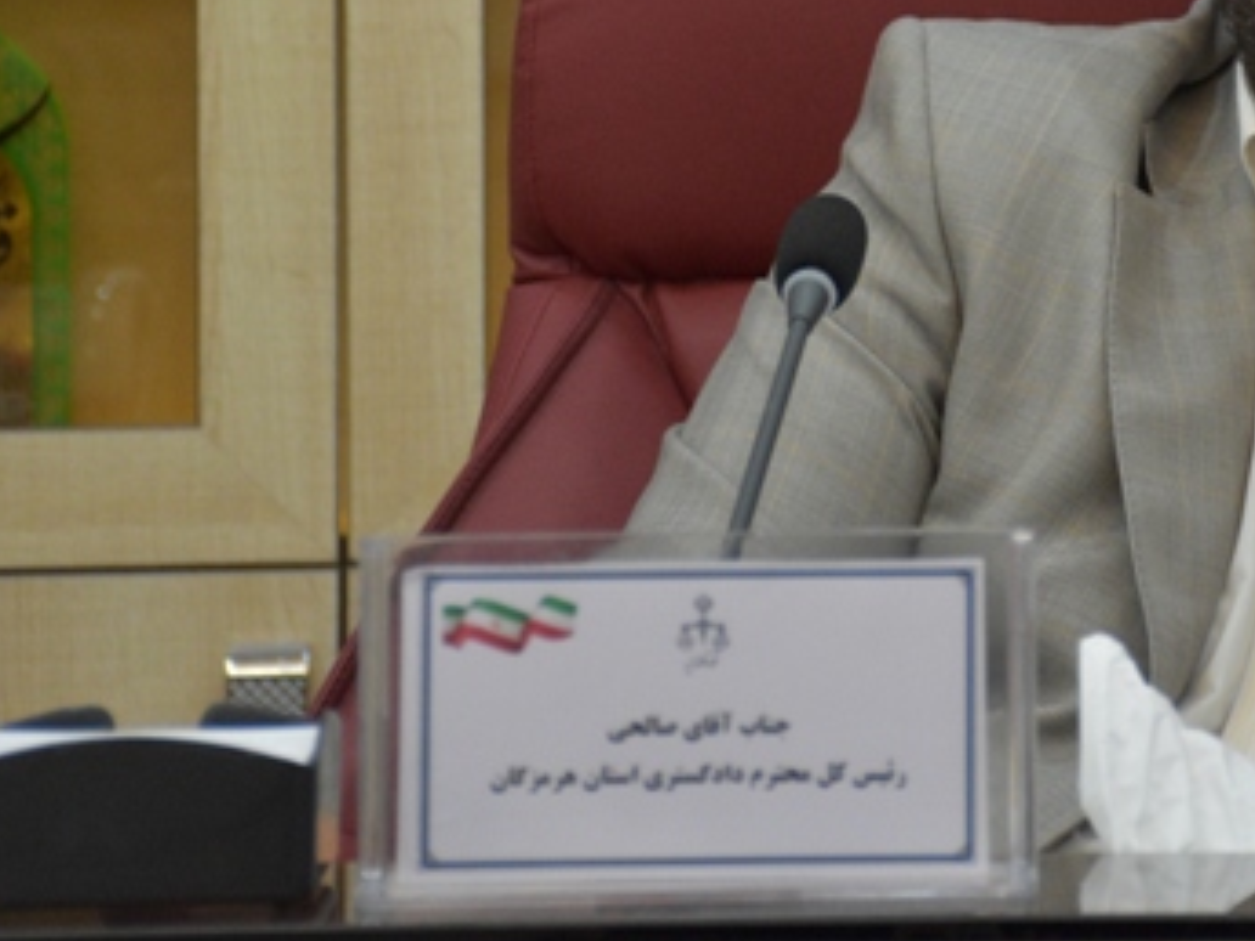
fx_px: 8520
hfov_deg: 8.4
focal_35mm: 235
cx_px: 1120
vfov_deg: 6.3
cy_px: 2
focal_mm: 70
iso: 1800
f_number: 5
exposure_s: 1/60
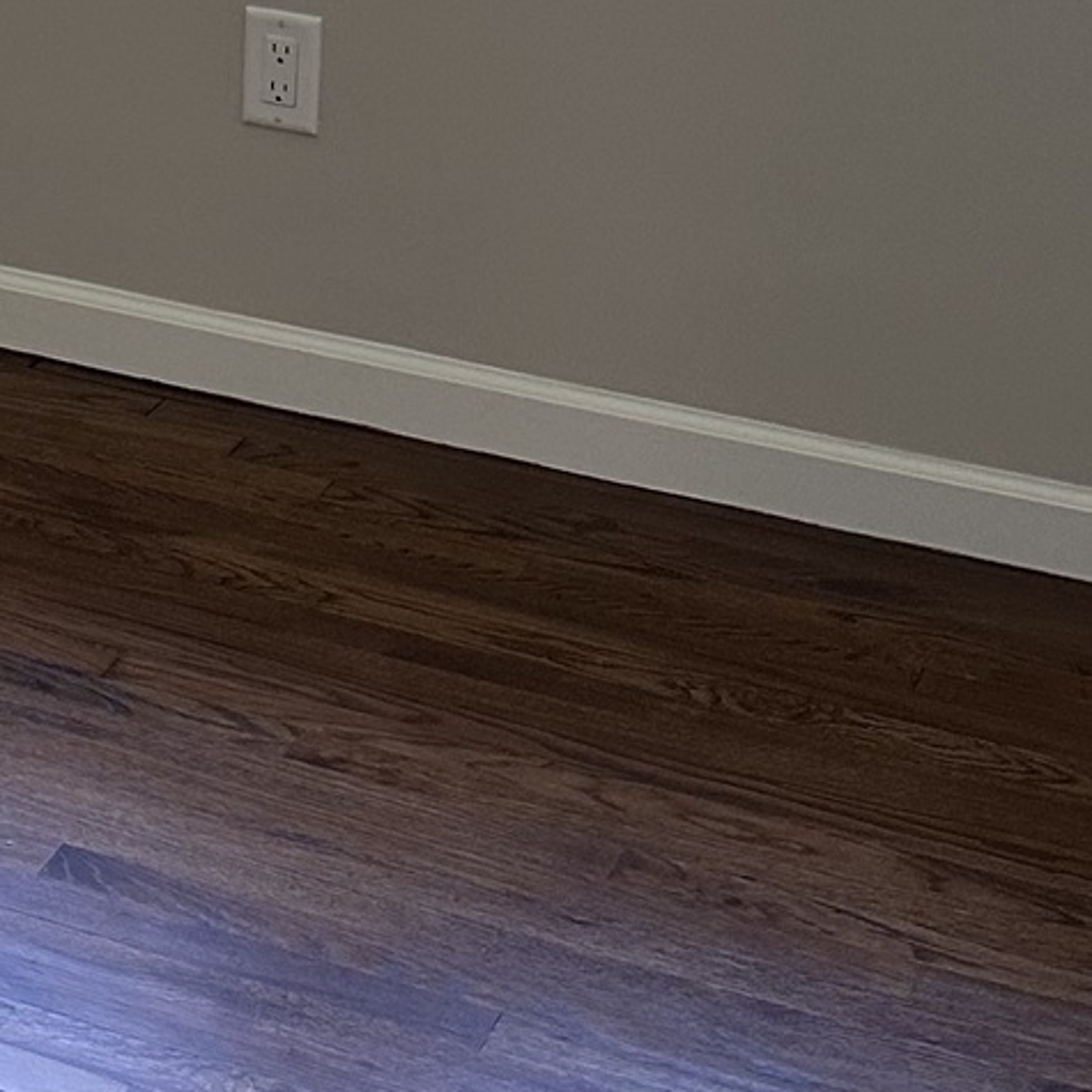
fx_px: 3676
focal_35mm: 103
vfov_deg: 15.9
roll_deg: -0.4
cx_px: -703
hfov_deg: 15.2
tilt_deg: -7.0
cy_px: -377
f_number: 1.78
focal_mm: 6.86
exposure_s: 1/120
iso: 160
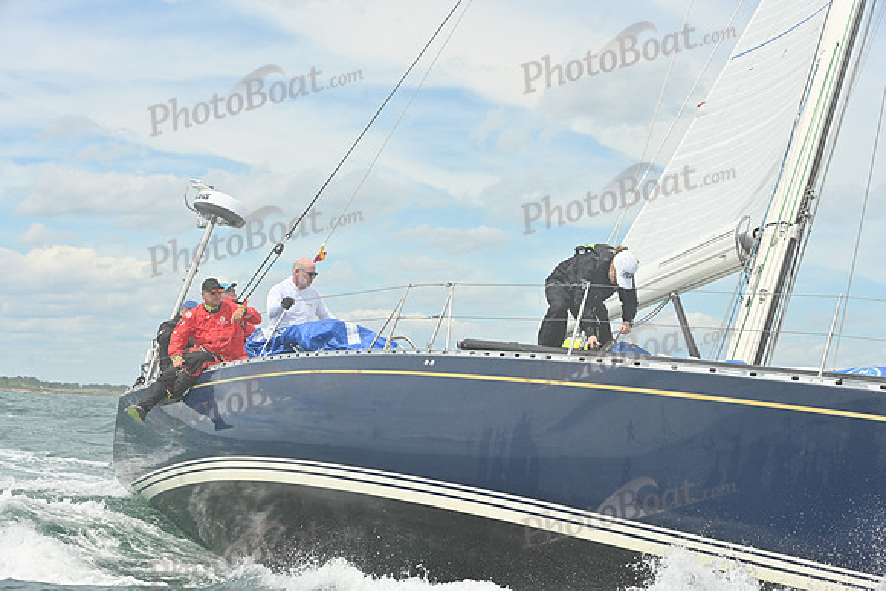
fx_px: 1723
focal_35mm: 70
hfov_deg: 28.8
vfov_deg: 19.5
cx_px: 443
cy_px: 296
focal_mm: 70
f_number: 8
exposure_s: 1/1250
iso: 320
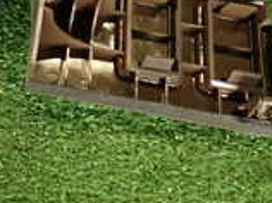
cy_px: -19
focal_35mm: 95
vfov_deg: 15.1
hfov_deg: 17.8
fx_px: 745
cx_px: -170
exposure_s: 1/60
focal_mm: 4.5
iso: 200
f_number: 2
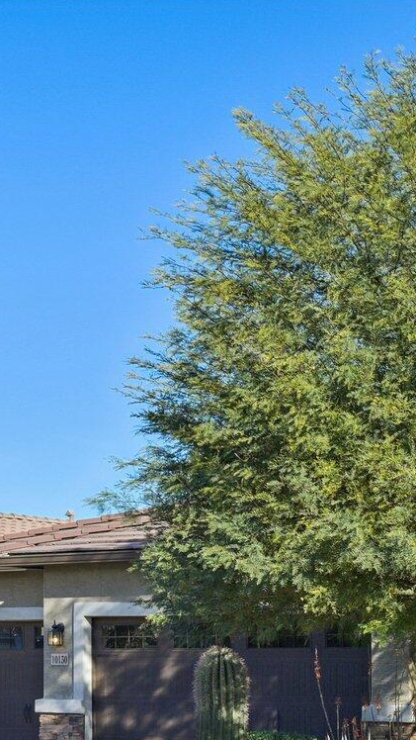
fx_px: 1686
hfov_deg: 13.2
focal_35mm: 86
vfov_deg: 24.0
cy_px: 672
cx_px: 635
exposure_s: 1/500
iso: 100
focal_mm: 30
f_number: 8
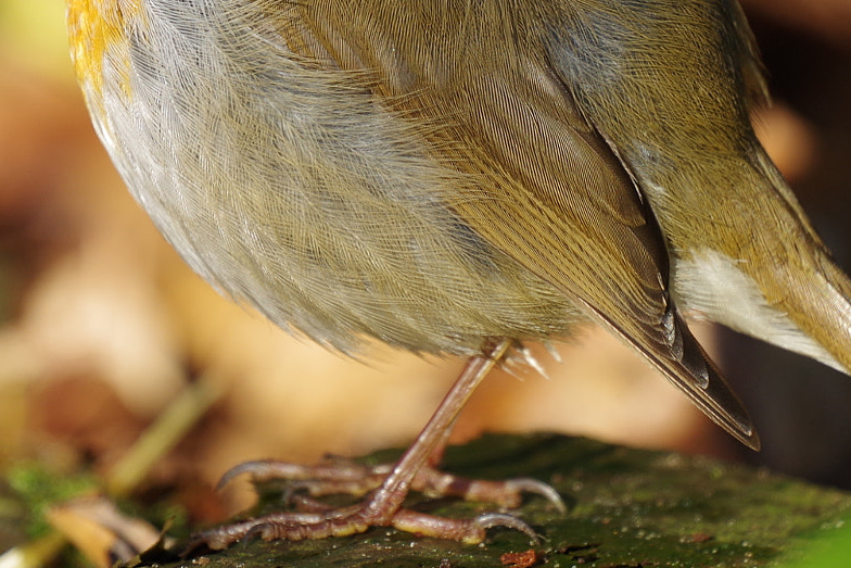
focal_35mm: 918
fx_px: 21703
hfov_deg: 2.2
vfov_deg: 1.5
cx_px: 318
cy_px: 41
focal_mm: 300
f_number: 8
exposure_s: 1/200
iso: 200
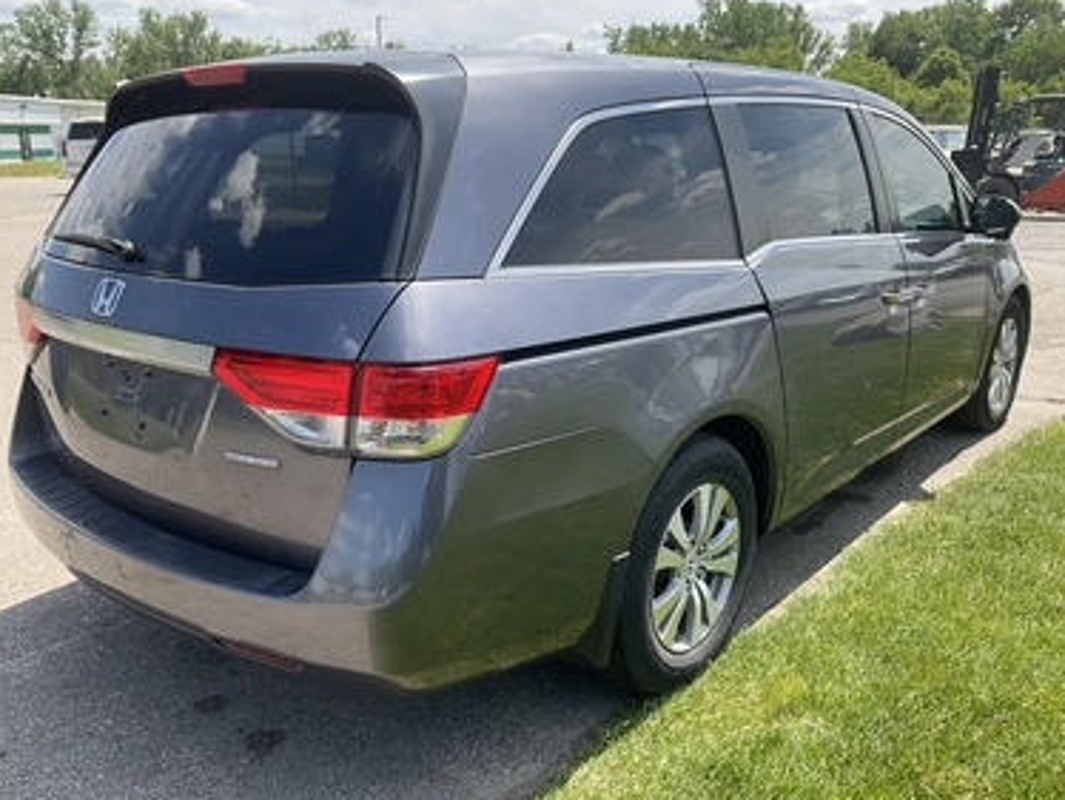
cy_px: 393
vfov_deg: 45.5
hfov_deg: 58.3
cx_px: 535
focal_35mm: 31
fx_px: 954
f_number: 1.8
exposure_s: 1/829
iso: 25
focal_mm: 3
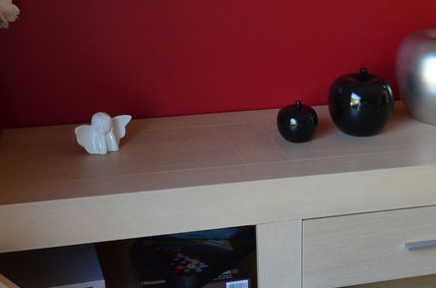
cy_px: 315
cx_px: 361
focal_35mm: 71
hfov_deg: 27.8
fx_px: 859
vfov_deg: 18.4
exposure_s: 1/160
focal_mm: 21
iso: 1250
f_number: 6.3
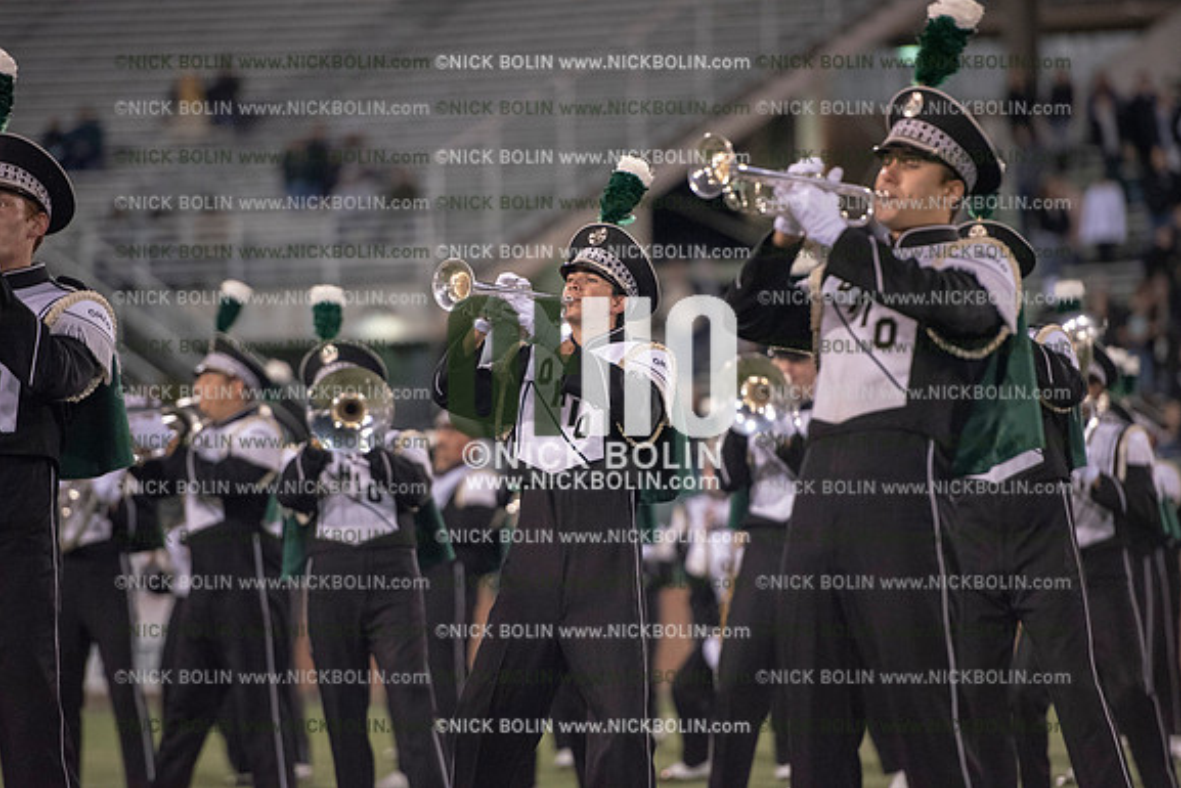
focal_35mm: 201
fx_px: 6595
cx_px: 592
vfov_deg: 6.8
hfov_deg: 10.2
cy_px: 394
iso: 5000
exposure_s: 1/1250
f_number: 3.2
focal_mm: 200
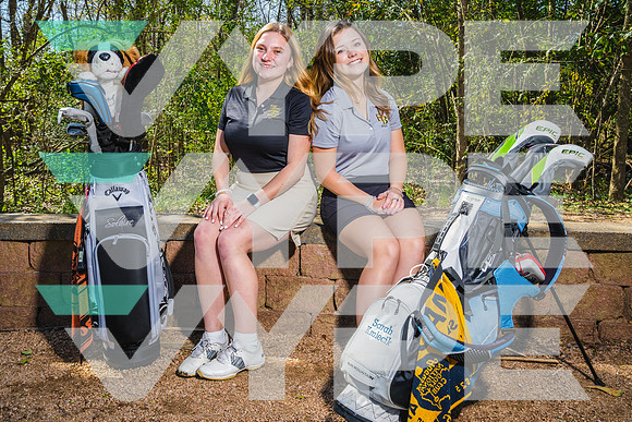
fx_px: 619
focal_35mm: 35
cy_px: 177
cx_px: 308
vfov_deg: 37.5
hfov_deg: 54.1
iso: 100
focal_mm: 30
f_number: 10
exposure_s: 1/125
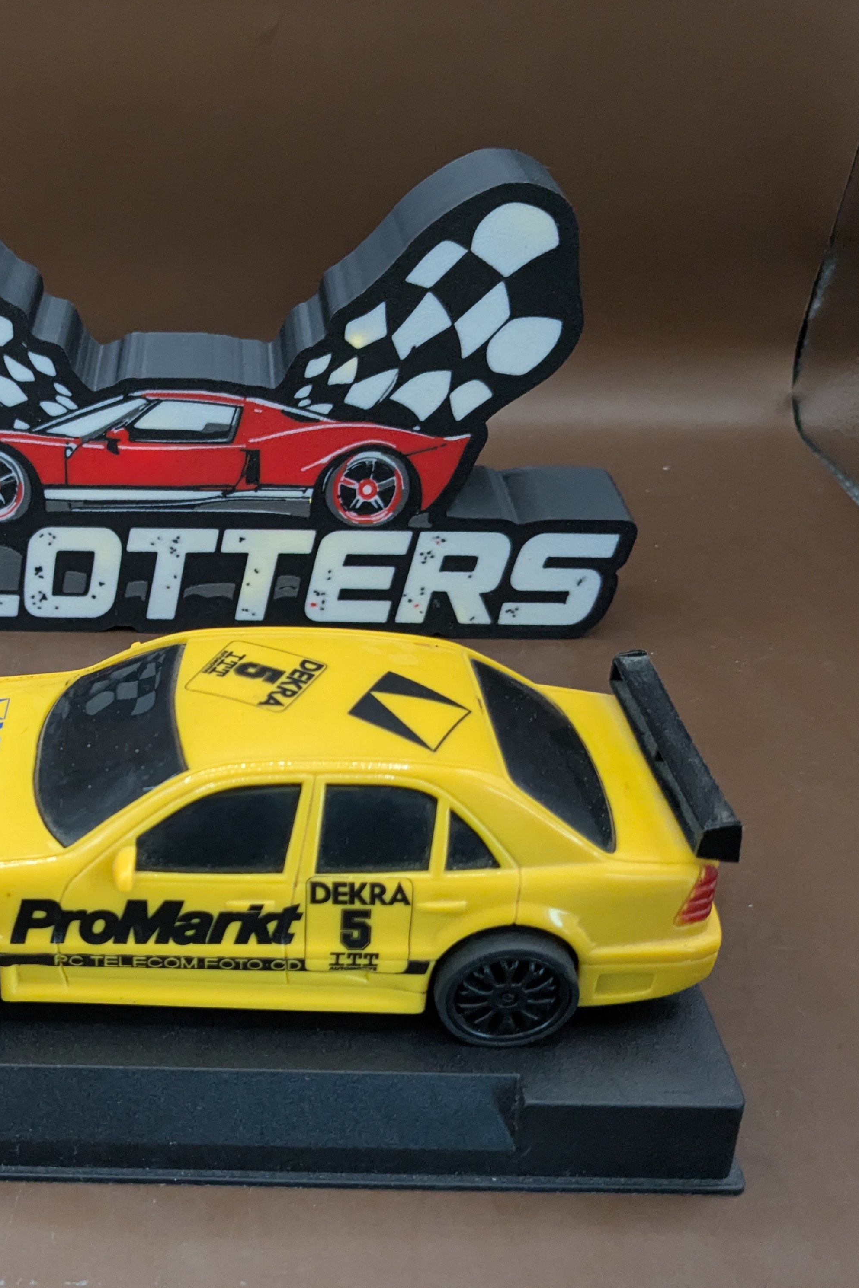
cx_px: 151
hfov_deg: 33.8
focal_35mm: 38
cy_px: 636
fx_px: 1360
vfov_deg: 50.7
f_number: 1.73
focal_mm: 4.38
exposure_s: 1/99.9
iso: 517
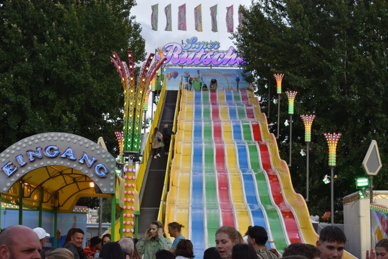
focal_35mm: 72
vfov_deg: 18.9
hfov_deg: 28.1
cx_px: 194
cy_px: 130
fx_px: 776
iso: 200
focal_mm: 48
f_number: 8
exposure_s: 1/250
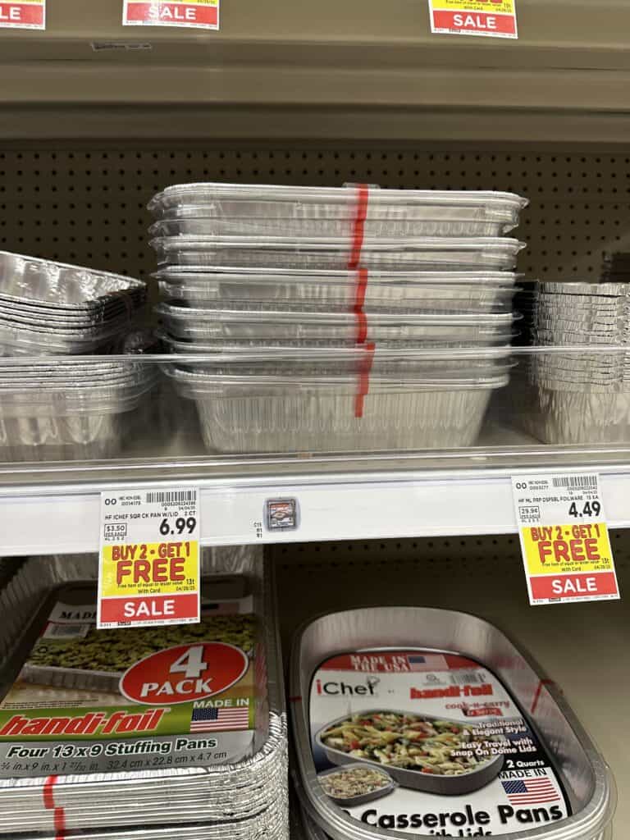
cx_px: 315
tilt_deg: +1.2
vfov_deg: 71.6
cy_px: 420
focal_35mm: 24
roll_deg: +2.0
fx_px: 582
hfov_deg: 56.8
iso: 125
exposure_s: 1/62
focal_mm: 6.86
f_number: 1.78
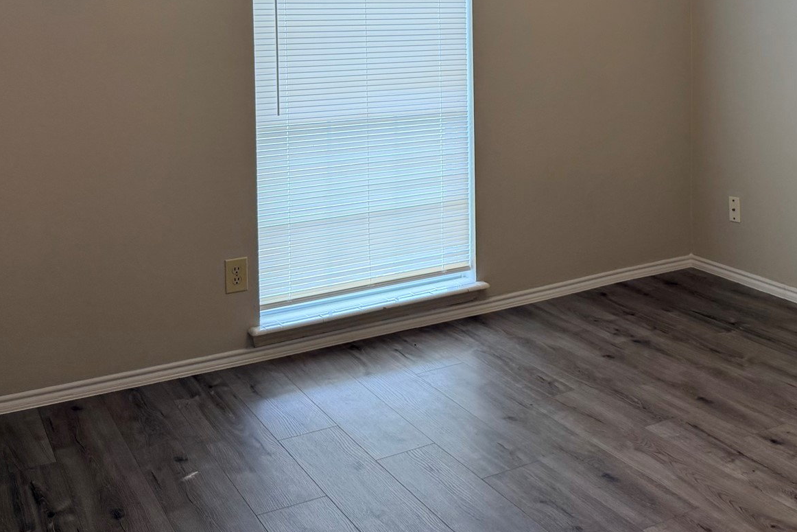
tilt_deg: -2.1
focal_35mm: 44
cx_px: 557
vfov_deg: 29.2
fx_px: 974
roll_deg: +0.8
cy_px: 46
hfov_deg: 43.6
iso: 160
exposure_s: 1/218
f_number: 1.78
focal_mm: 6.76
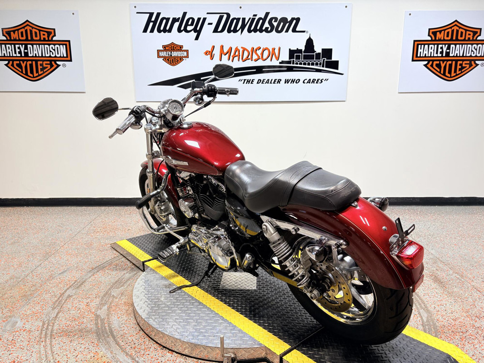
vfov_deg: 53.1
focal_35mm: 26
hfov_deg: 67.3
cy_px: 182
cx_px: 242
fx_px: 363
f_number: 1.6
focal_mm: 5.96
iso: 40
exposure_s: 1/120
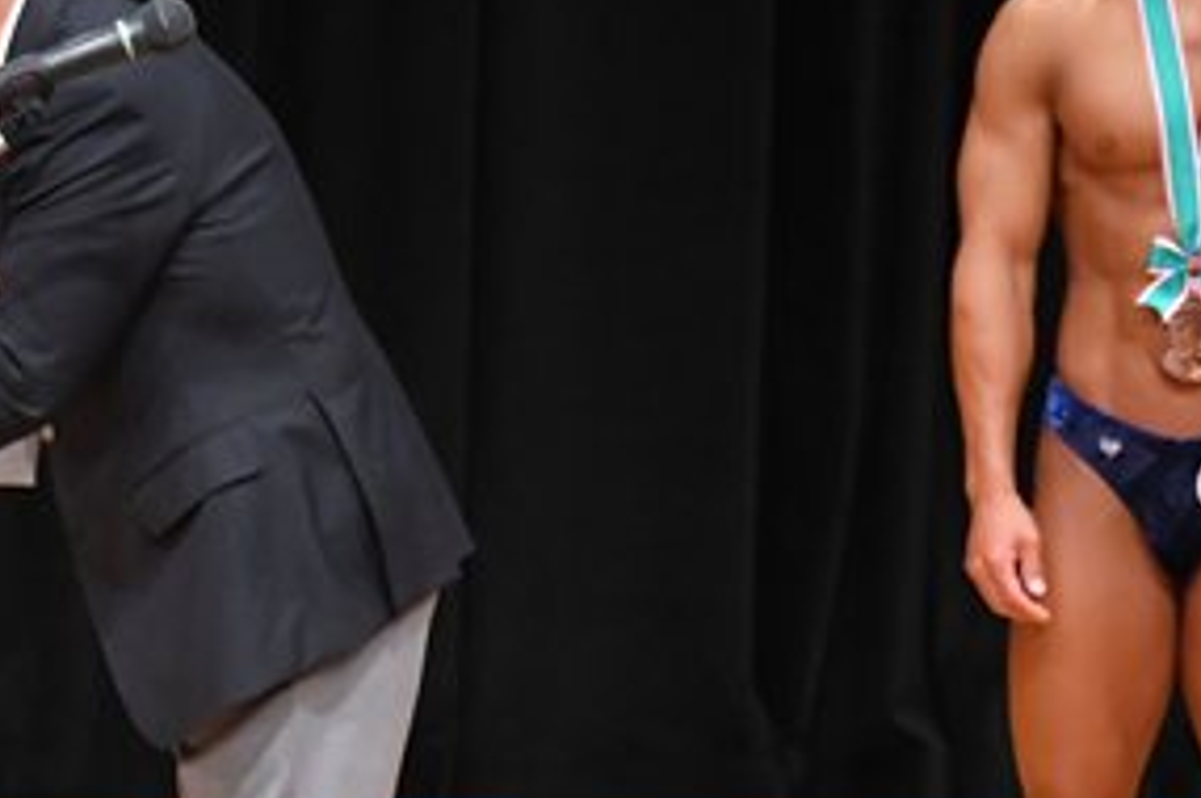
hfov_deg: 3.0
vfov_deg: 2.0
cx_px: -65
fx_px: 23026
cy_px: 659
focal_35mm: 691
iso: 4000
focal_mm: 170
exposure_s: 1/400
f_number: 5.6
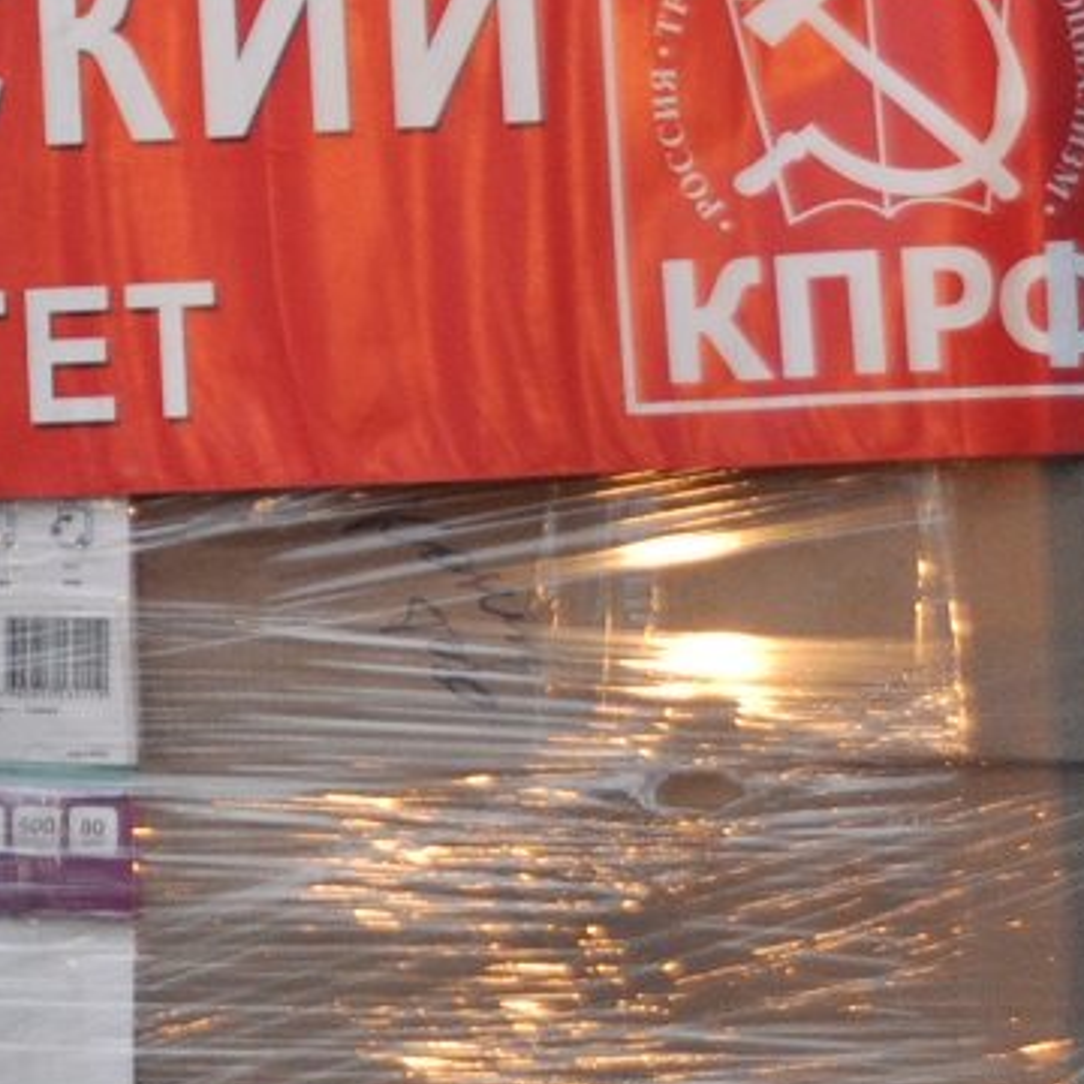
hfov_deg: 8.7
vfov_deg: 9.0
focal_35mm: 194
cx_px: -819
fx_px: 6873
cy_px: 0
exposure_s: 1/80
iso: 640
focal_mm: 32
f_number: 4.5
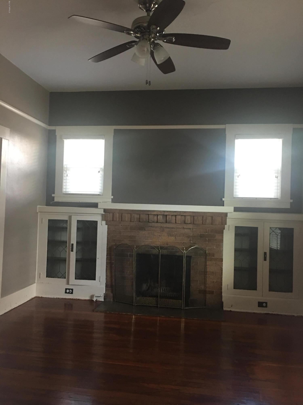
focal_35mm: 29
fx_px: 338
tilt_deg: +2.6
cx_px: 152
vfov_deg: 61.7
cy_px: 202
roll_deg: -2.4
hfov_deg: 48.2
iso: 80
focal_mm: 4.15
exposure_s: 1/15
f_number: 2.2
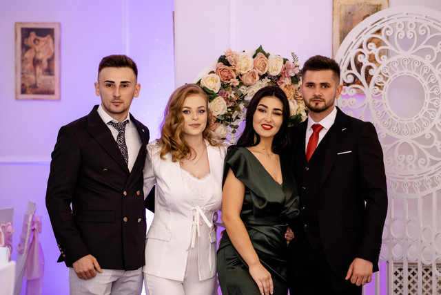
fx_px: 1568
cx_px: 220
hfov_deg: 16.0
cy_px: 148
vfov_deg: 10.7
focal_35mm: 128
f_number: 2
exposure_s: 1/200
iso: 1000
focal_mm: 85
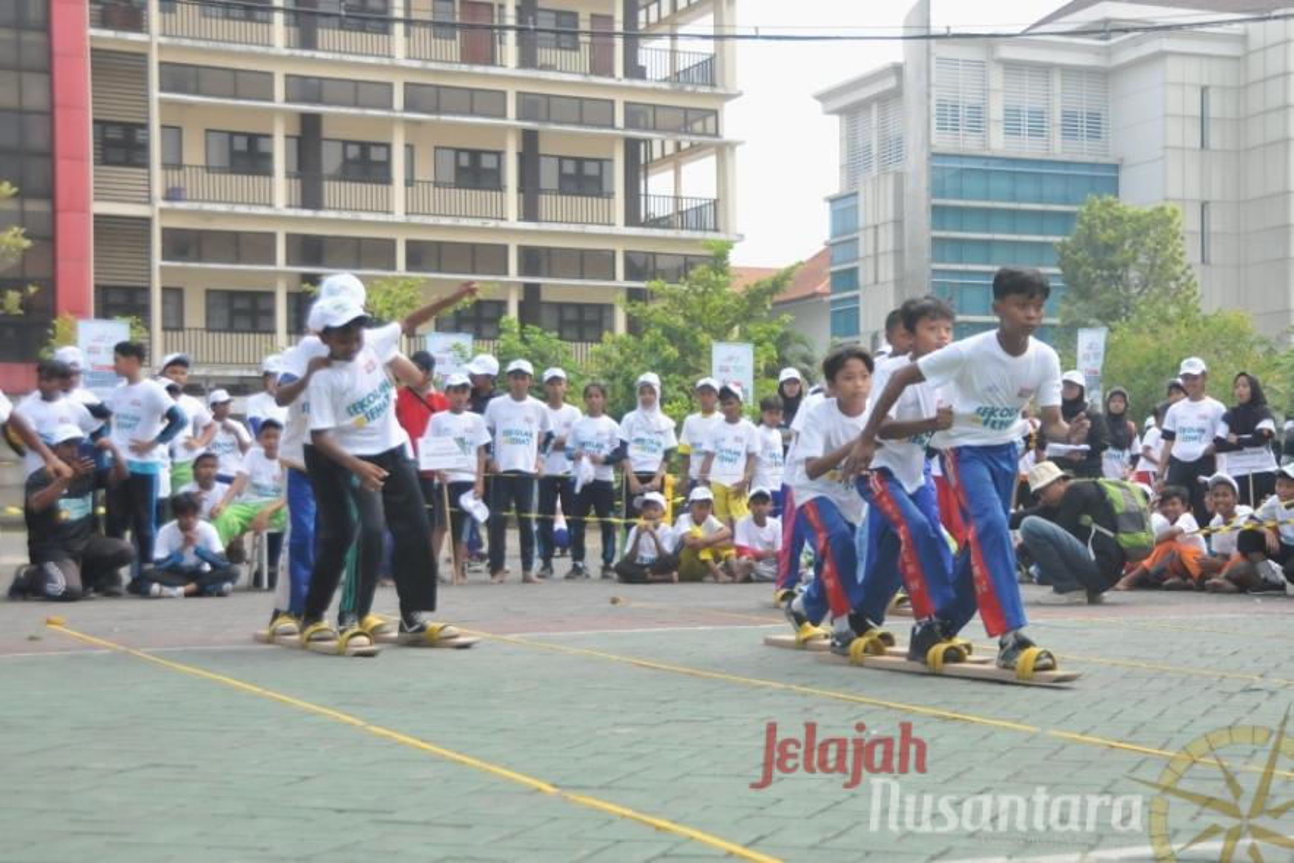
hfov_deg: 38.9
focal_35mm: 51
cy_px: 432
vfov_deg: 26.5
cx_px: 647
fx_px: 1833
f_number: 4.2
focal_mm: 34
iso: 1250
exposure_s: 1/3200
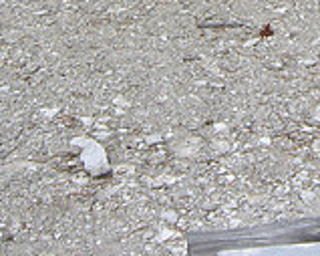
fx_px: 1278
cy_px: -120
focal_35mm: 135
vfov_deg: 11.0
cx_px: 336
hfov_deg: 14.0
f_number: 4
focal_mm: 7.9
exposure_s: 1/1000
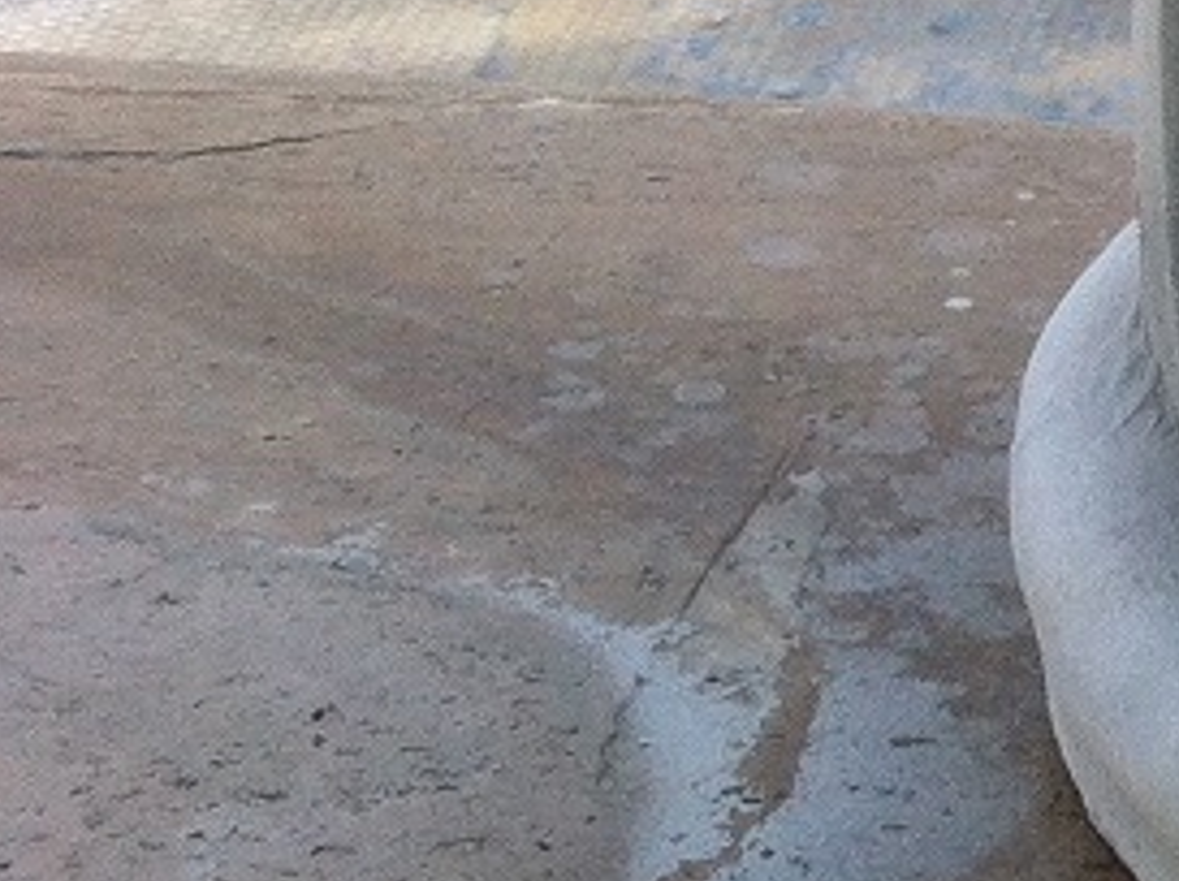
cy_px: 155
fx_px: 5646
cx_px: 2639
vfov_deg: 8.9
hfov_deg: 10.6
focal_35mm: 166
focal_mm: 3.85
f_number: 2.8
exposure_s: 1/276
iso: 80
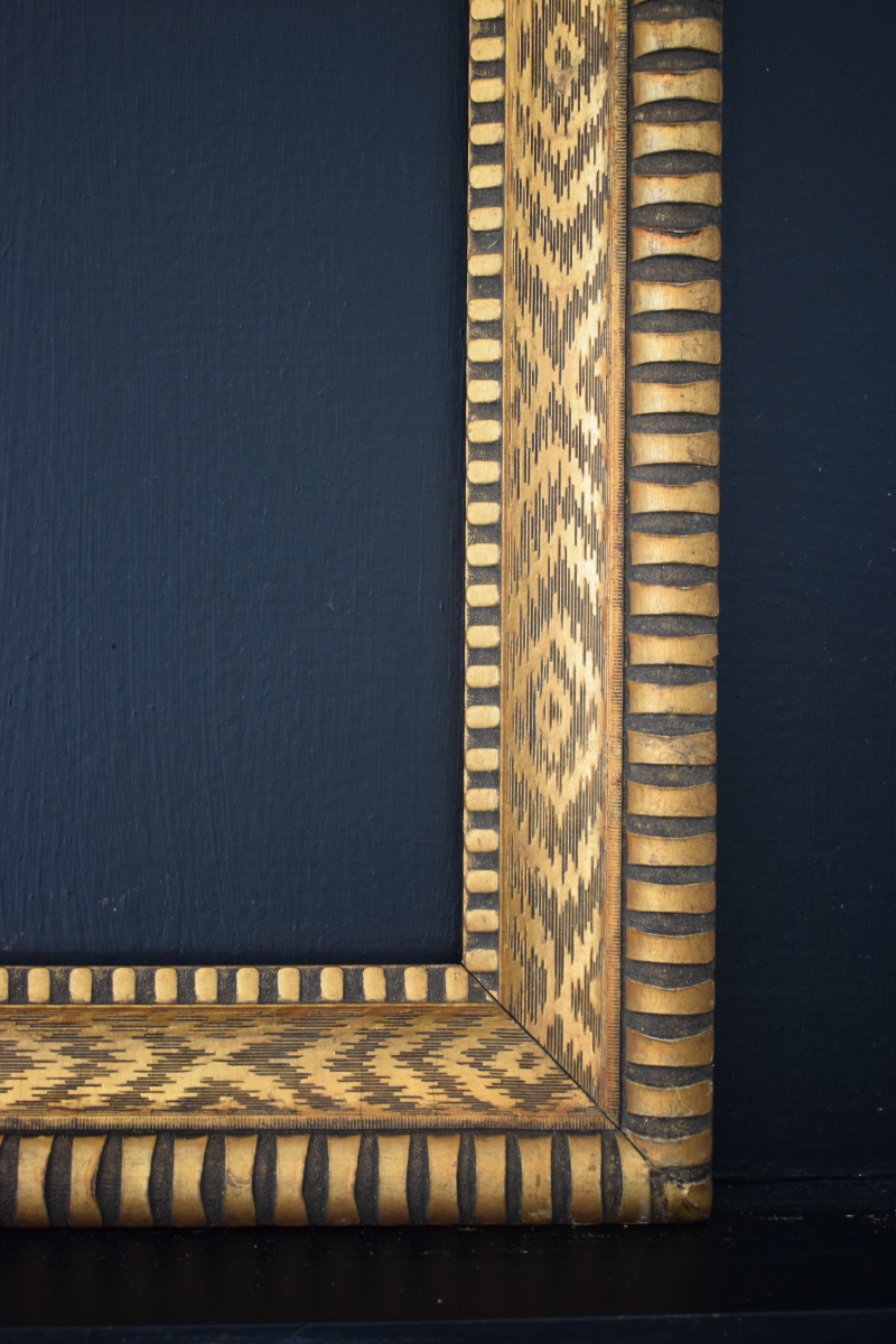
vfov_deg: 41.1
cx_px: 448
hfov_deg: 28.1
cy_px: 672
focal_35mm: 48
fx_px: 1792
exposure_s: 1/60
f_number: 4.5
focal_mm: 32
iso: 1250
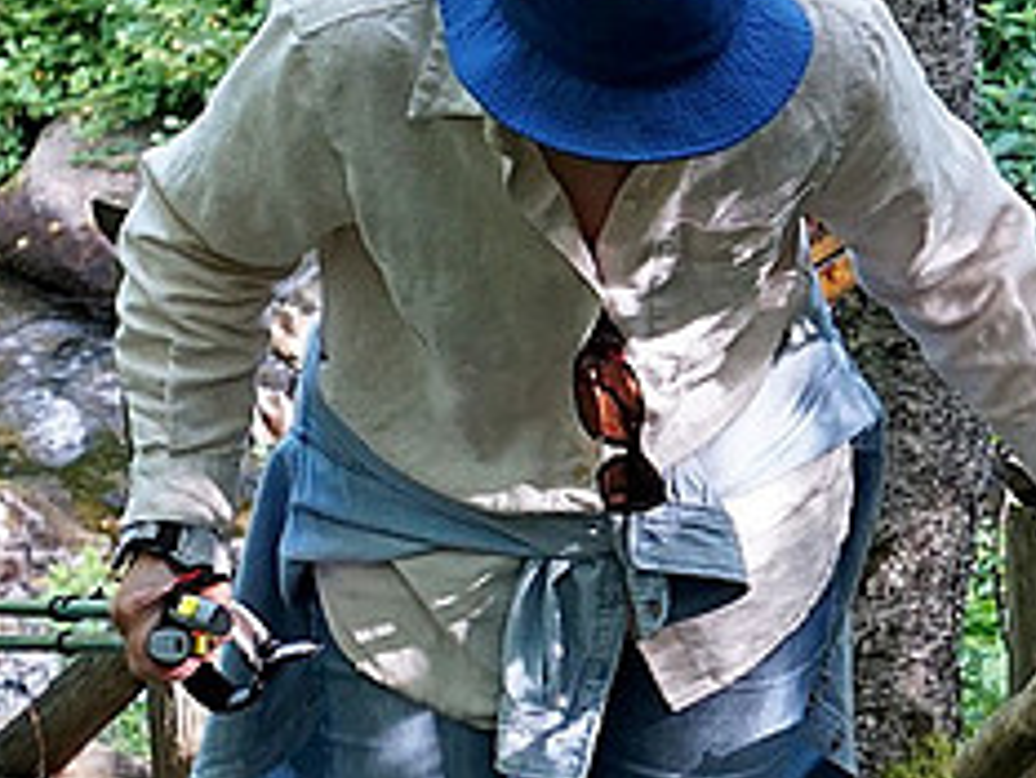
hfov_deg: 7.2
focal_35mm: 273
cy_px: 694
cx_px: 840
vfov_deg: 5.4
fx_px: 8164
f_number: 9
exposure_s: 1/30
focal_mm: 55
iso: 800
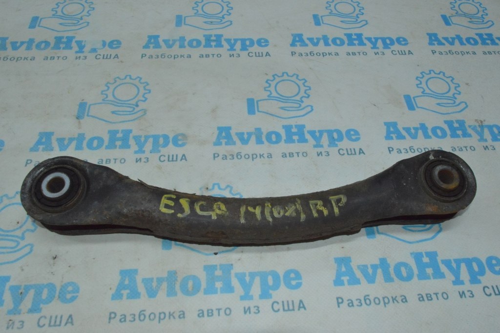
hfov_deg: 62.0
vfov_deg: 43.5
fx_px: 416
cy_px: 166
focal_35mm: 30
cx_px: 250
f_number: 22
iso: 3600
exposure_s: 1/60
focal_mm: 20
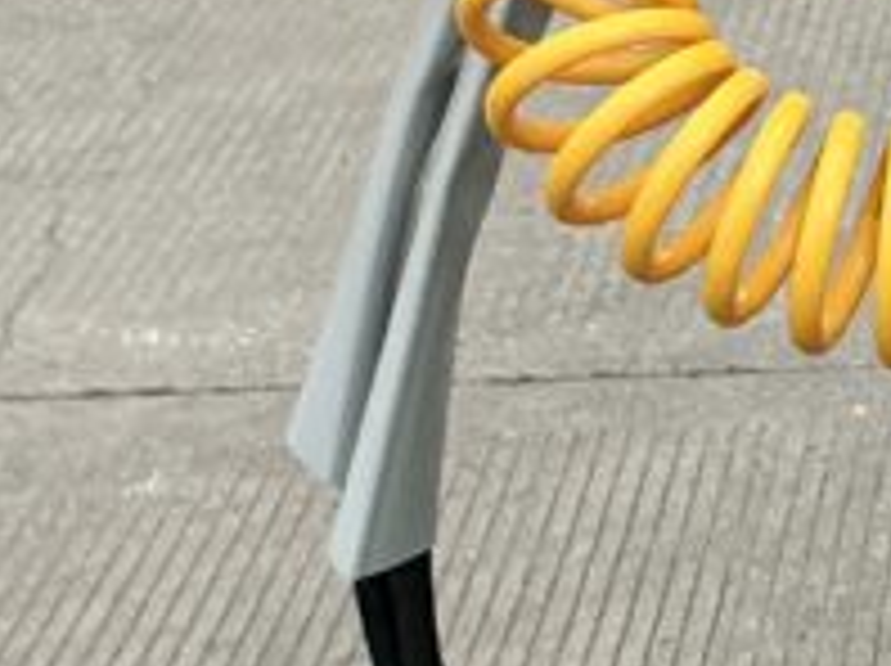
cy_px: 364
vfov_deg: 10.2
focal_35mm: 145
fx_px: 3728
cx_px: 1418
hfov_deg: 12.8
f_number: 1.8
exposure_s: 1/978
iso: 25
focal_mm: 3
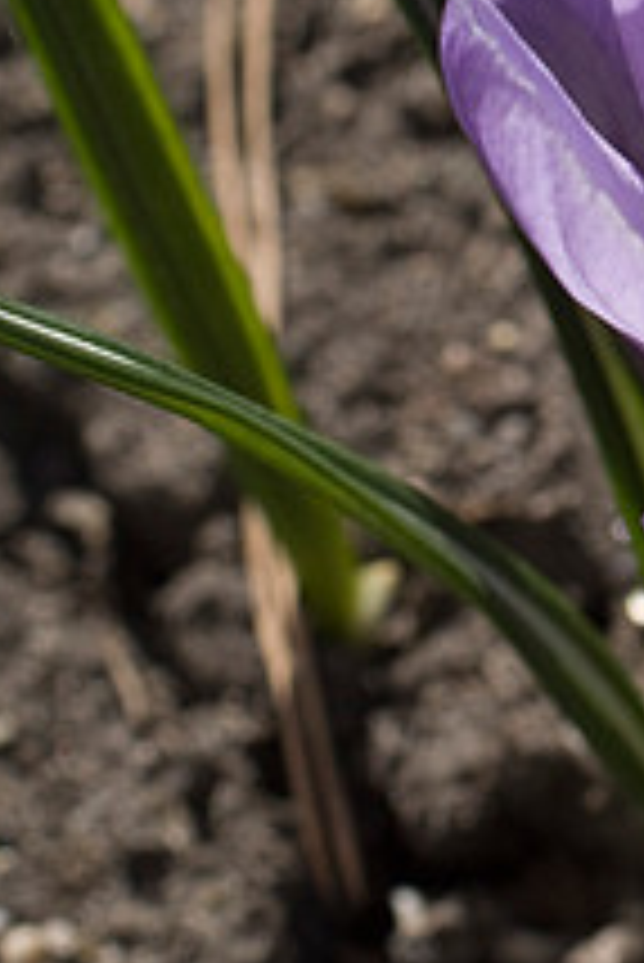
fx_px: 3268
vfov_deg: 16.6
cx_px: 991
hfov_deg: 10.8
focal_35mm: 122
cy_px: 189
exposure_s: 1/500
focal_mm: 30
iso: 200
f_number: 8
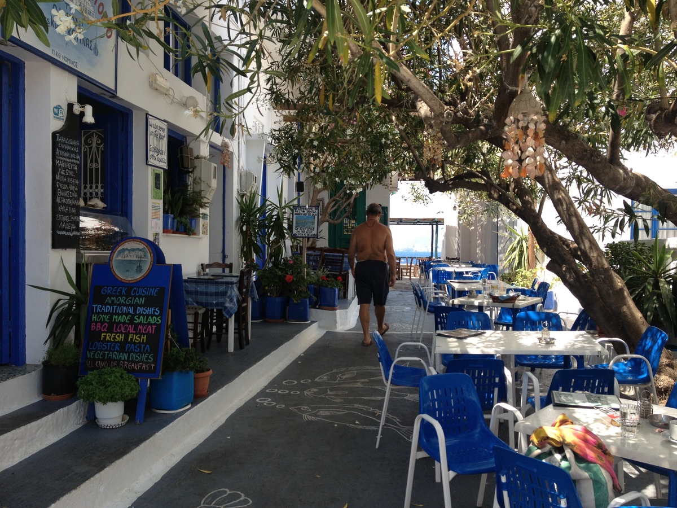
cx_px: 338
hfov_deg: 52.6
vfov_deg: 40.7
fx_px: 685
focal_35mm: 35
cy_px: 254
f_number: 2.4
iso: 50
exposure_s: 1/415
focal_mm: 4.28
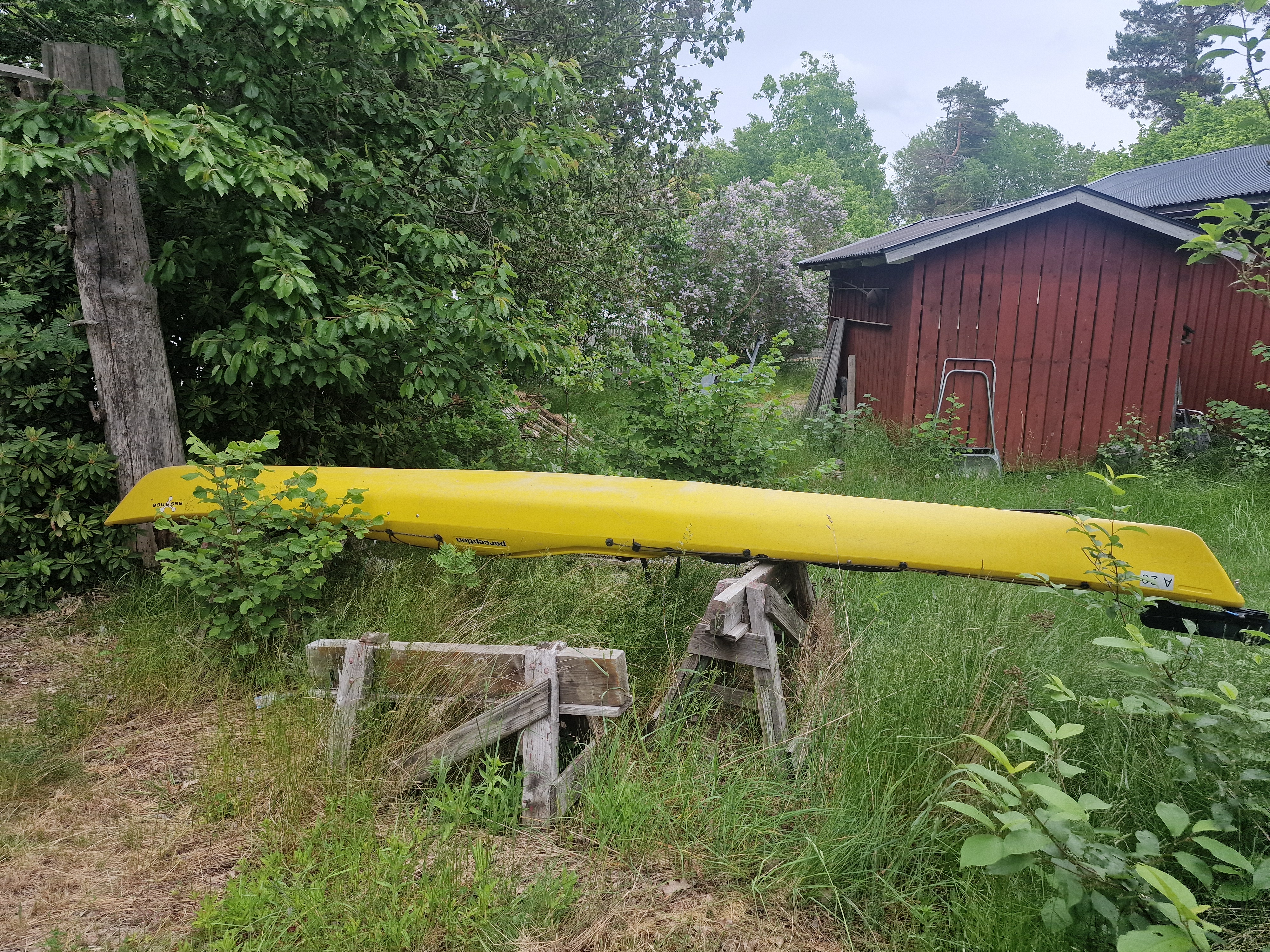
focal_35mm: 23
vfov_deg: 58.9
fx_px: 844
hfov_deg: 73.9
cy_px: 476
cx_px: 635
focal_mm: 6.4
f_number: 1.8
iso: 50
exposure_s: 1/404
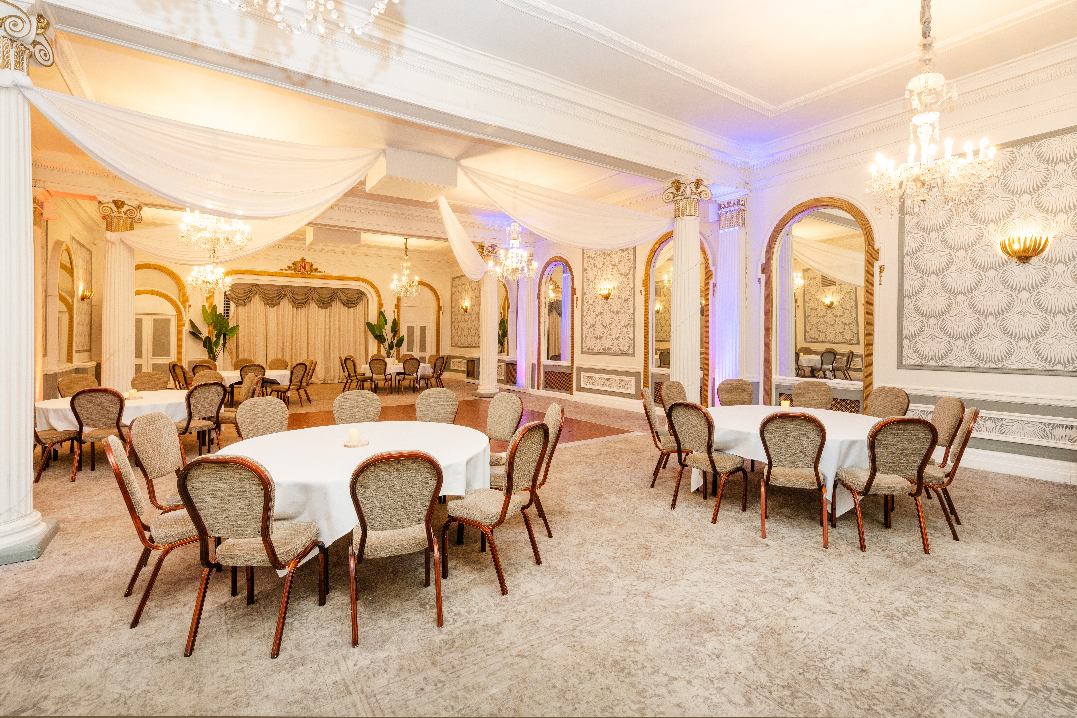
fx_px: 479
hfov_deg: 96.7
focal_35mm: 16
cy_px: 359
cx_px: 538
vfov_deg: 73.7
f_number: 9
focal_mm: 16
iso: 1000
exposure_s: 1/8
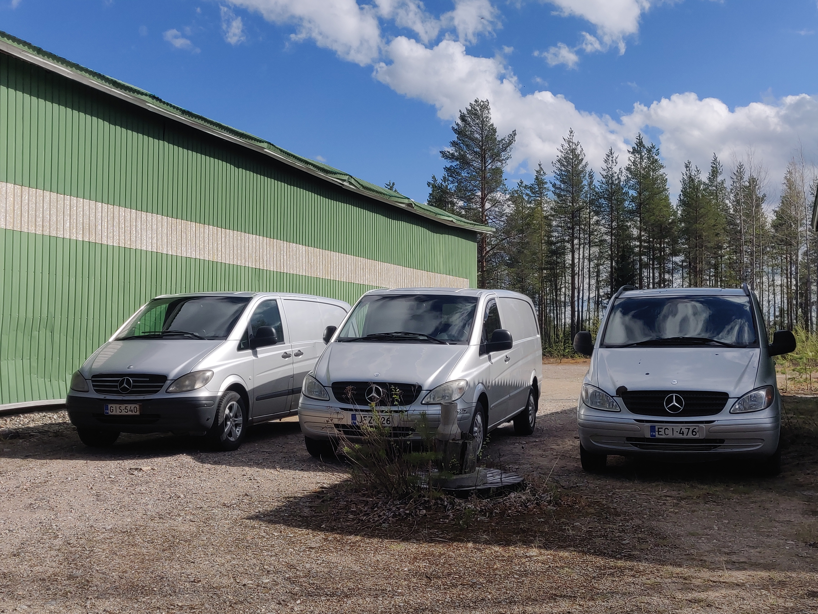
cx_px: 409
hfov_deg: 69.4
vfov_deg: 54.9
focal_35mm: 25
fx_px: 591
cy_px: 307
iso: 100
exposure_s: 1/3094
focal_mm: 4.25
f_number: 1.7
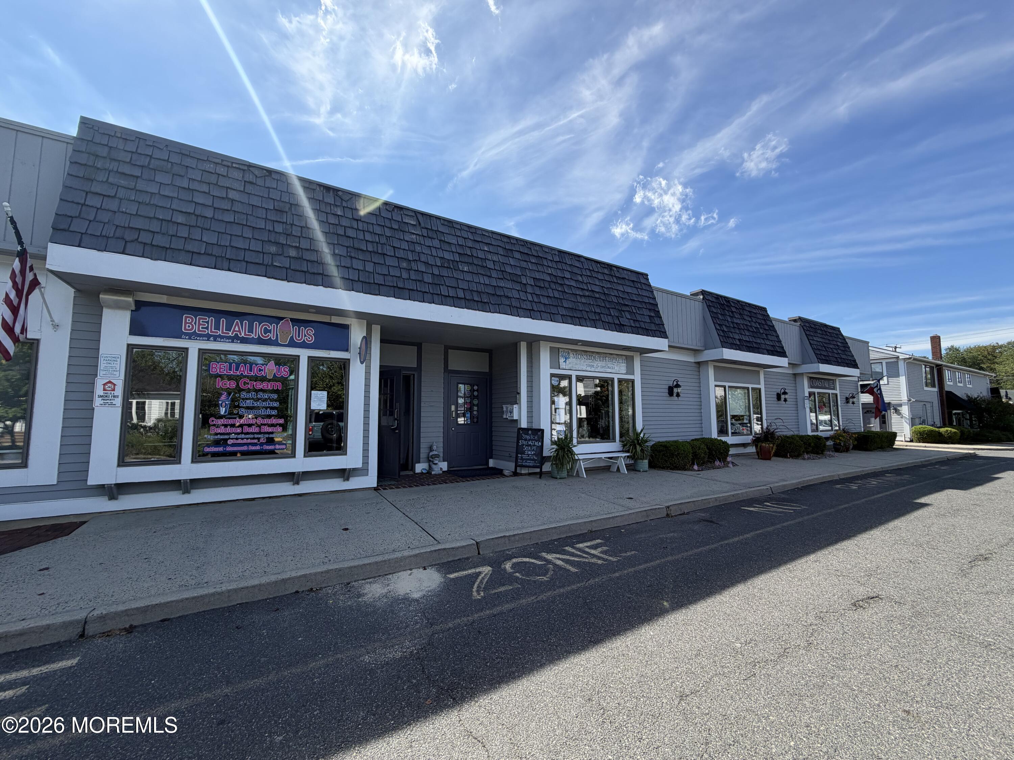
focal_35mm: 14
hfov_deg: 102.1
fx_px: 410
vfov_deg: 85.7
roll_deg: -0.8
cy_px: 380
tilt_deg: +4.7
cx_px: 507
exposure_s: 1/770
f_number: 2.2
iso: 32
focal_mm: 2.22
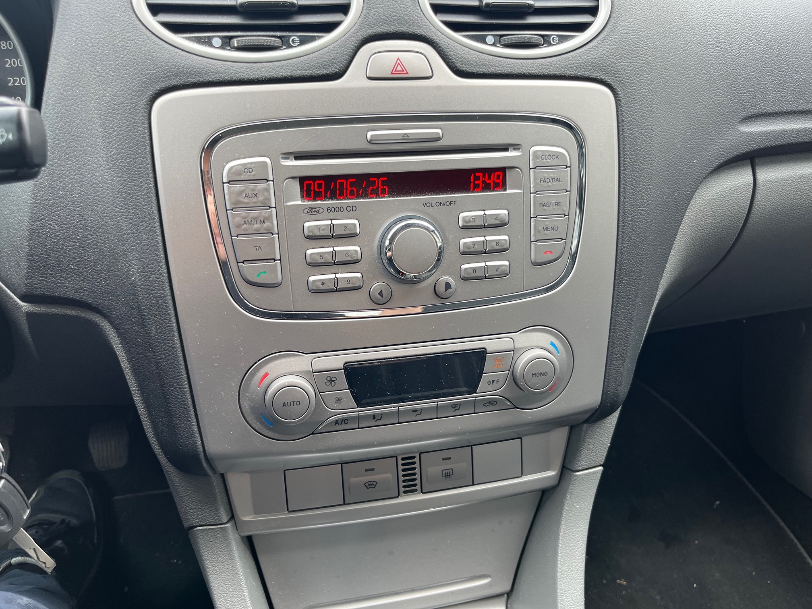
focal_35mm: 26
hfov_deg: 67.3
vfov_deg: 53.1
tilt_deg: -27.7
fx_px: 610
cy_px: 304
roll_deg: -1.3
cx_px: 406
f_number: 1.6
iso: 40
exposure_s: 1/121
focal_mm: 5.1
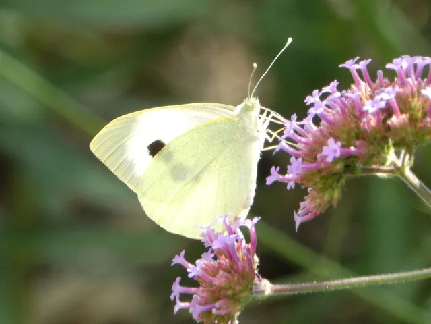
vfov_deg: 2.6
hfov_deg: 3.5
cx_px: 216
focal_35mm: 566
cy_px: 162
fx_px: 7047
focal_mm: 101.4
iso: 400
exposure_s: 1/100
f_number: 5.6
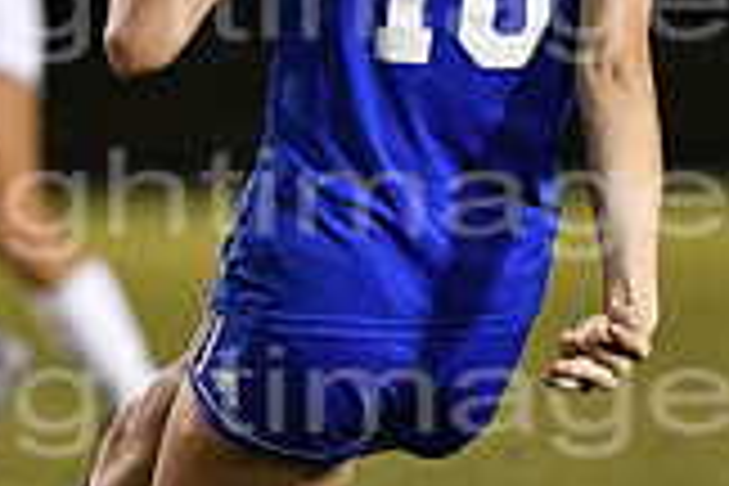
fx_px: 32661
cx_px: 189
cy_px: 106
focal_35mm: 1613
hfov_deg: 1.3
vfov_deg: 0.9
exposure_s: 1/640
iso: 10000
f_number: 3.5
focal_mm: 300
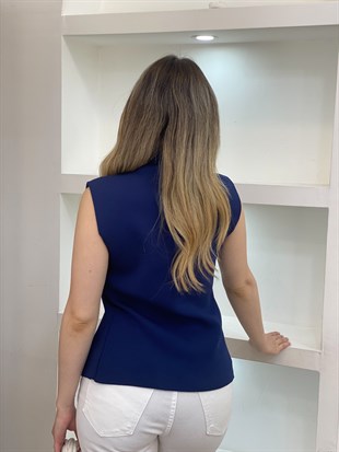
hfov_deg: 28.0
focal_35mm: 52
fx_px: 679
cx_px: 170
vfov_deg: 36.8
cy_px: 226
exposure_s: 1/100
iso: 50
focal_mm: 6
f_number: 2
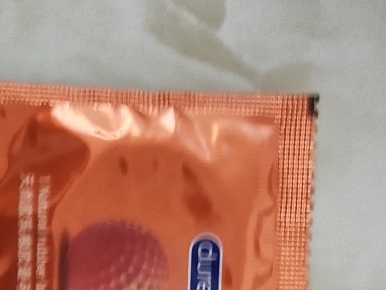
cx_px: 23
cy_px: 369
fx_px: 836
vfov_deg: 18.4
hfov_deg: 25.0
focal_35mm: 75
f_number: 1.9
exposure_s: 1/14.3
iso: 2741
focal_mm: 4.95
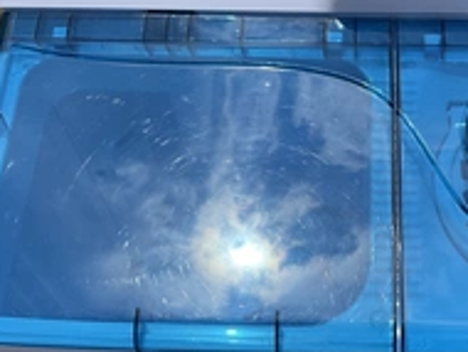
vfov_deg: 24.1
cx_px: 357
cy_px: 160
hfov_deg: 31.0
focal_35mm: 61
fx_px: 826
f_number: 1.8
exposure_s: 1/3788
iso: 25
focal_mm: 3
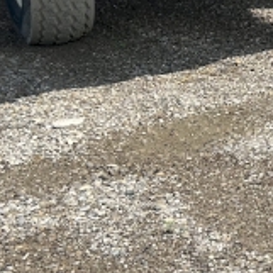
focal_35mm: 114
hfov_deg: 14.3
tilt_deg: -17.9
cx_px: 409
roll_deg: +2.6
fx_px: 1017
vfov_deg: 15.3
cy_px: 119
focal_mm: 5.7
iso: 50
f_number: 1.5
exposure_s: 1/4630
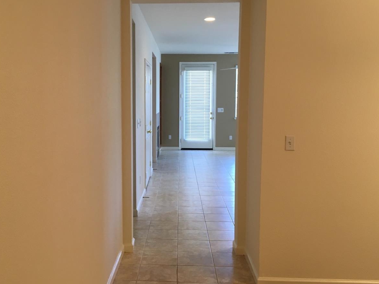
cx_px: 160
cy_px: 135
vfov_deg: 38.6
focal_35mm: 37
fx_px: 405
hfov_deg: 50.0
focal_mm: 4.15
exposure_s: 1/30
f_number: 2.2
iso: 64
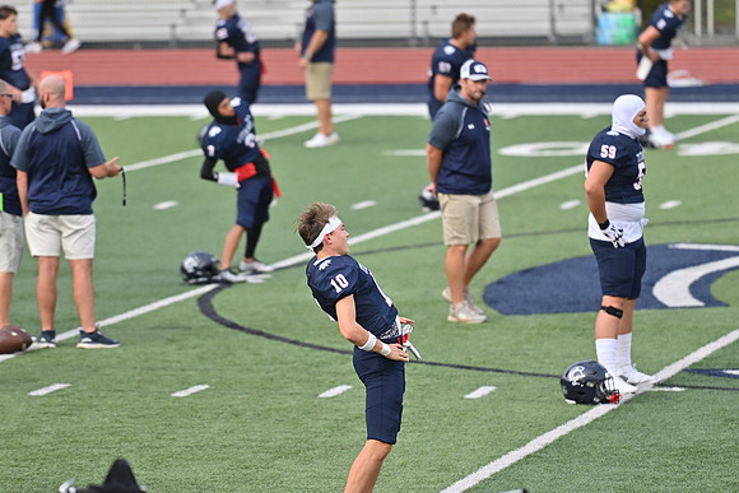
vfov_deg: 4.6
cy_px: 246
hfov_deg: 6.9
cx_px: 370
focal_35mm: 300
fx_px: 6159
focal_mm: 200
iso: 400
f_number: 3.5
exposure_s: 1/2000
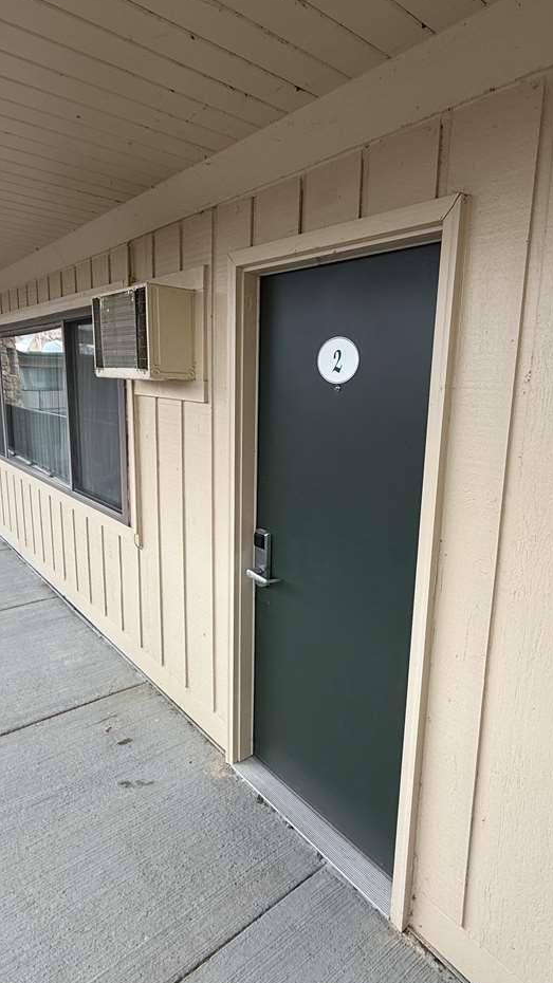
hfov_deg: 52.9
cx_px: 354
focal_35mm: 21
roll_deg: -2.1
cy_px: 492
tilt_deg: -10.6
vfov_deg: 83.8
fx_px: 548
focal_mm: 2.22
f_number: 2.2
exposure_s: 1/232
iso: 50
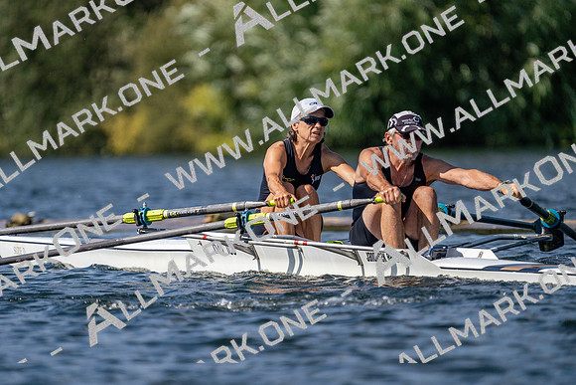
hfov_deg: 3.4
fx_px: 9602
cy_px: 192
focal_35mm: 600
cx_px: 288
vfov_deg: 2.3
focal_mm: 600
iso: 250
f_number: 6.3
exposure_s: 1/2000
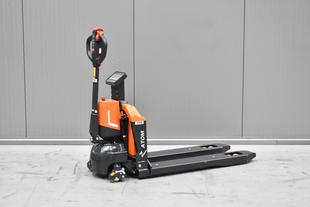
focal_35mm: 63
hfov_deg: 31.9
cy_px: 104
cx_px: 155
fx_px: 542
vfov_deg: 21.6
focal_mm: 42
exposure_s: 1/25
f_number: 5.6
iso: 1250
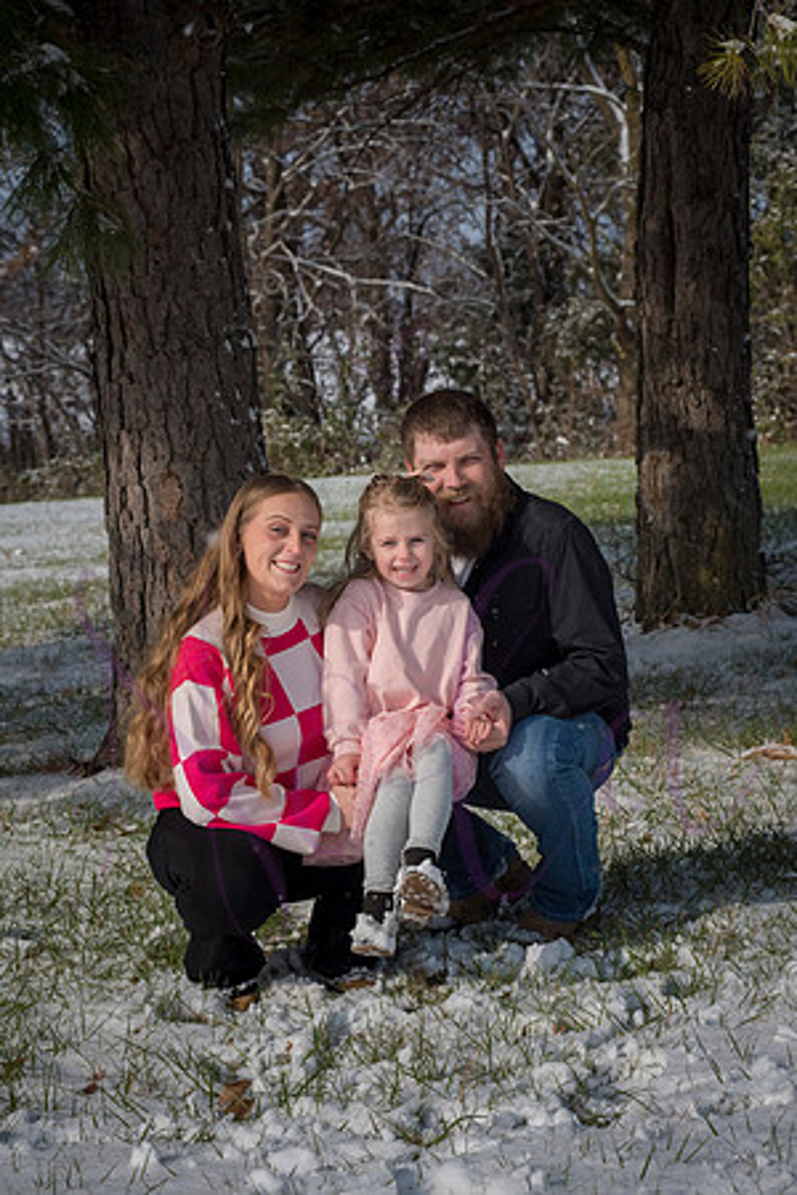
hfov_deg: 13.7
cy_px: 598
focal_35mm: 100
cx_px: 398
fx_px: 3321
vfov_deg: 20.4
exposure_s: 1/1250
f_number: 13
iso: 640
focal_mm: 100
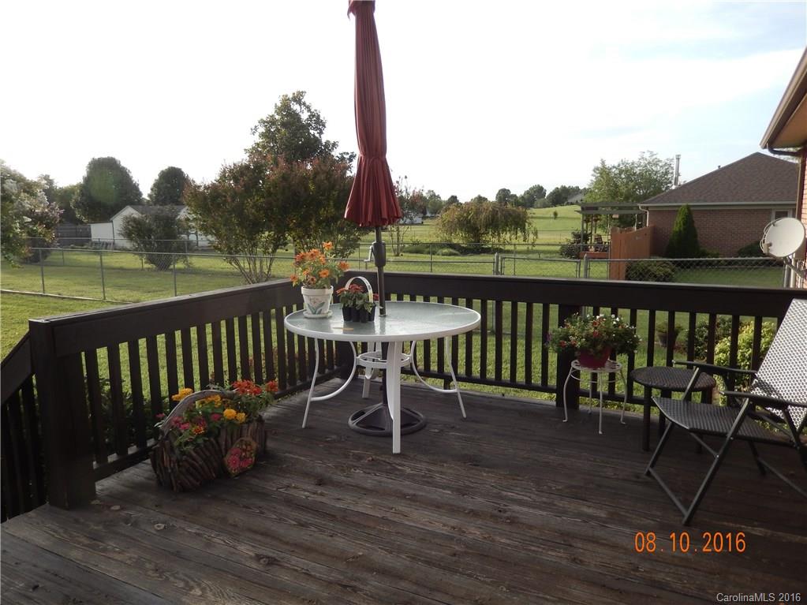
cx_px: 404
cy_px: 302
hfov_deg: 69.4
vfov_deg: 54.9
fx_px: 583
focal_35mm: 25
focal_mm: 4.5
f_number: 3.4
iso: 125
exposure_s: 1/400
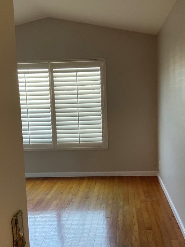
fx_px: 299
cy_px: 130
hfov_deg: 34.3
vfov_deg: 44.8
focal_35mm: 42
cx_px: 104
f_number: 1.8
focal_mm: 3
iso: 64
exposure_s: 1/60
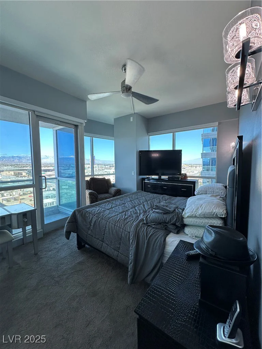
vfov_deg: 102.1
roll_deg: +1.2
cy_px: 174
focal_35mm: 14
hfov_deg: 85.7
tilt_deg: -3.3
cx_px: 131
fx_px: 141
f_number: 2.2
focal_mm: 2.22
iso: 100
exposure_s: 1/120
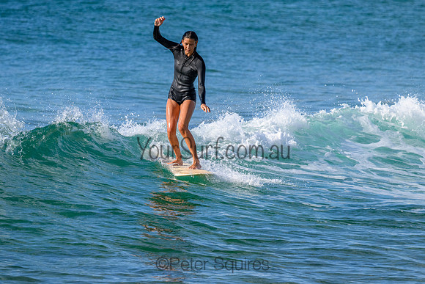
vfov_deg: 2.0
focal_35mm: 704
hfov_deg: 2.9
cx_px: 212
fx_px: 8316
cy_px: 170
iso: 1600
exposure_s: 1/2000
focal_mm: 590
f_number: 11
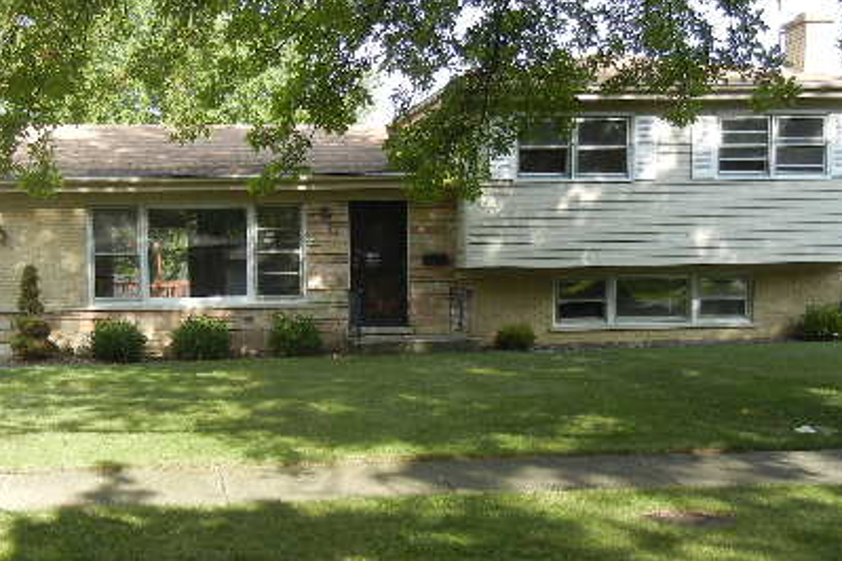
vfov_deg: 26.8
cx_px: 264
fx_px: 1169
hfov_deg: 39.0
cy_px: 382
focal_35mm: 50
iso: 160
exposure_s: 1/389
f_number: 3.5
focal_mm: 5.4
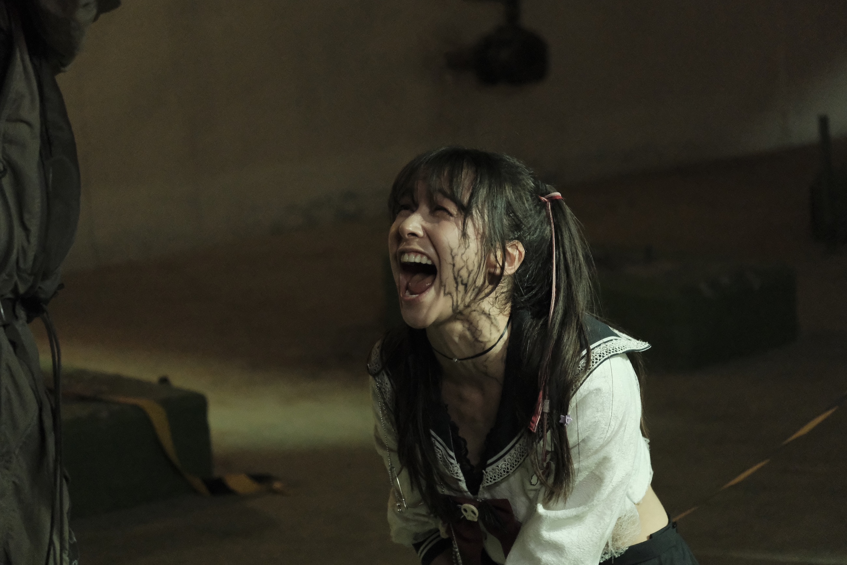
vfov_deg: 12.9
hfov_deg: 19.3
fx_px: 2494
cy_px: 282
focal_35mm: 106
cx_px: 424
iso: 12800
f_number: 3.7
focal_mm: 70.5
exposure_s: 1/100
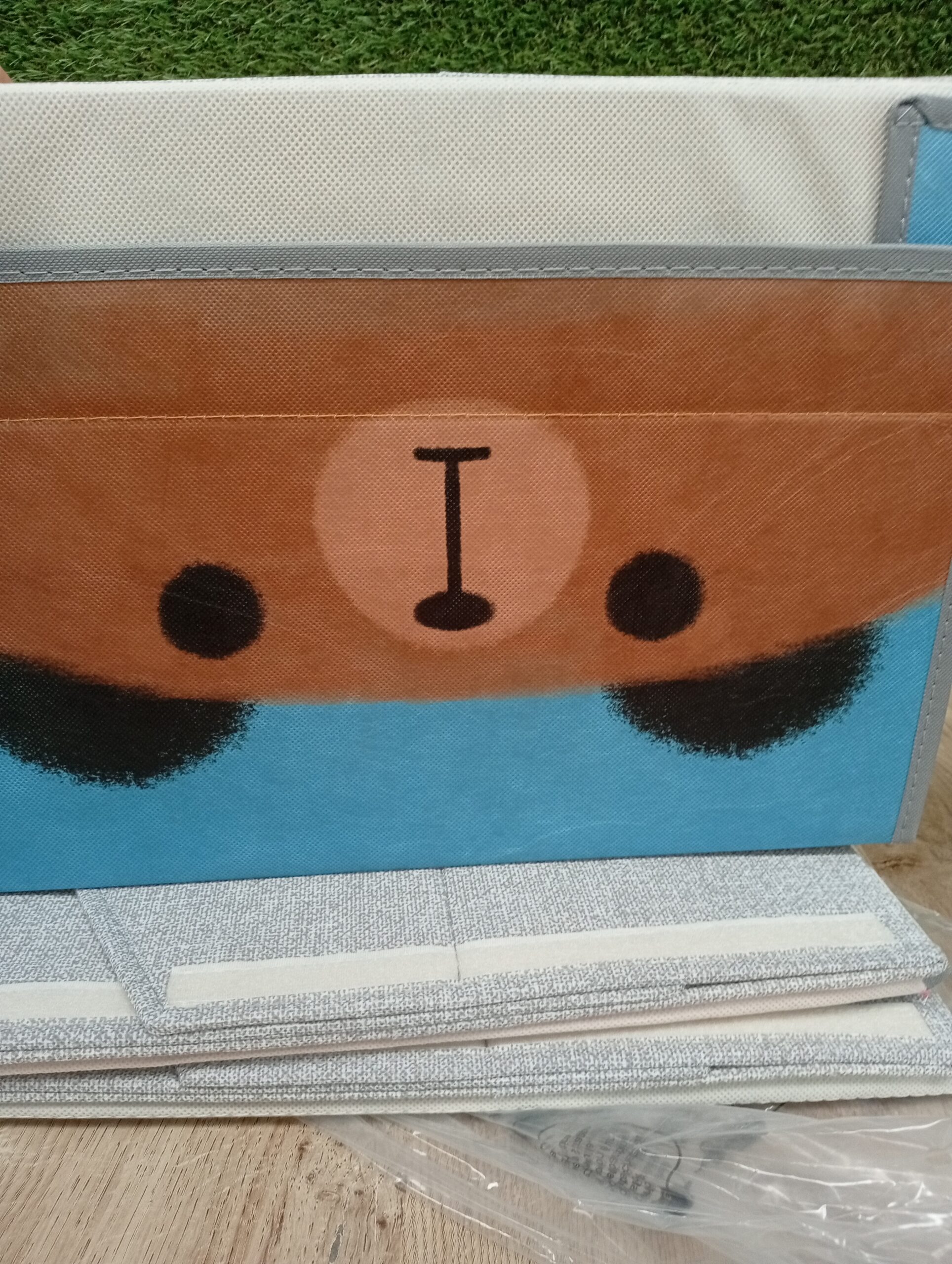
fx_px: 987
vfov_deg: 65.2
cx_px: 476
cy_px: 632
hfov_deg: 51.5
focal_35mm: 27
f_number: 1.8
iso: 241
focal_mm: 3.98
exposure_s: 1/50
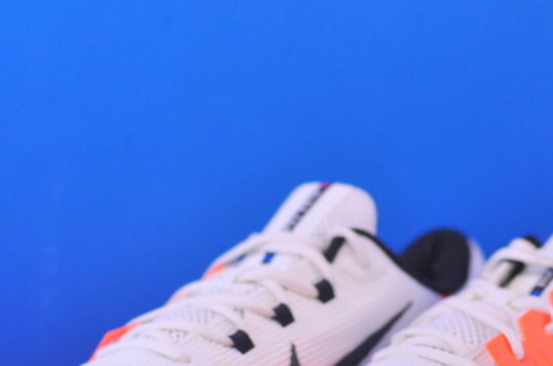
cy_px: 268
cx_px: 375
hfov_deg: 13.8
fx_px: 2284
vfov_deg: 9.2
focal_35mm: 149
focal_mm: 50
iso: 250
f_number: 2.5
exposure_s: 1/320
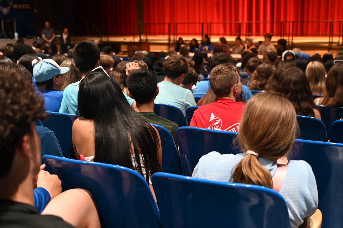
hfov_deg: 41.9
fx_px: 447
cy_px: 114
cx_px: 172
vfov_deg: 28.6
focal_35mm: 47
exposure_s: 1/60
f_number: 4
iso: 7200
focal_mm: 47
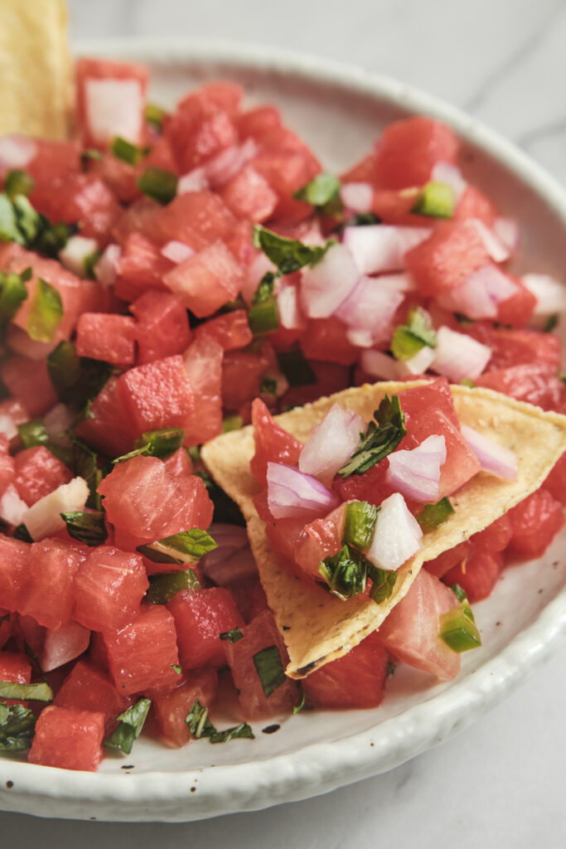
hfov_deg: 13.0
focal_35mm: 105
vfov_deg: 19.5
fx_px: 2475
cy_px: 424
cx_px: 283
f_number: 8
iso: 200
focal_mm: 70
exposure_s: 1/250
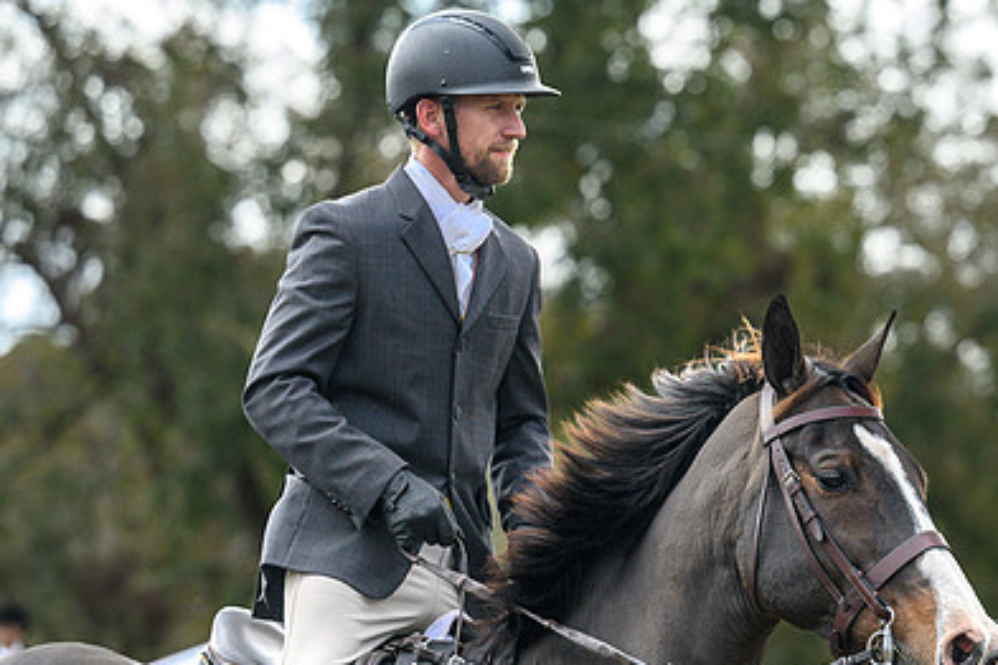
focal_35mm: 223
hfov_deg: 9.2
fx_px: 6182
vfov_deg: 6.2
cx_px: 645
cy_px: 375
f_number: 3.5
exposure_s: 1/1000
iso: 640
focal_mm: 125
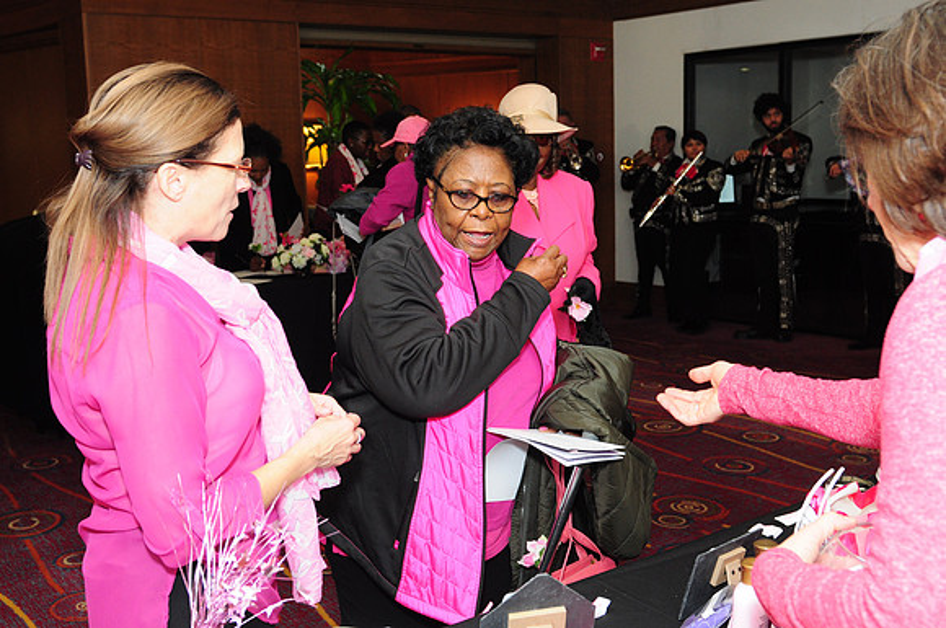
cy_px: 314
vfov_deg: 32.9
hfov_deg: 48.0
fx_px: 1063
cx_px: 473
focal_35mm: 40
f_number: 4.5
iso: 800
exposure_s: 1/60
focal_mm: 27
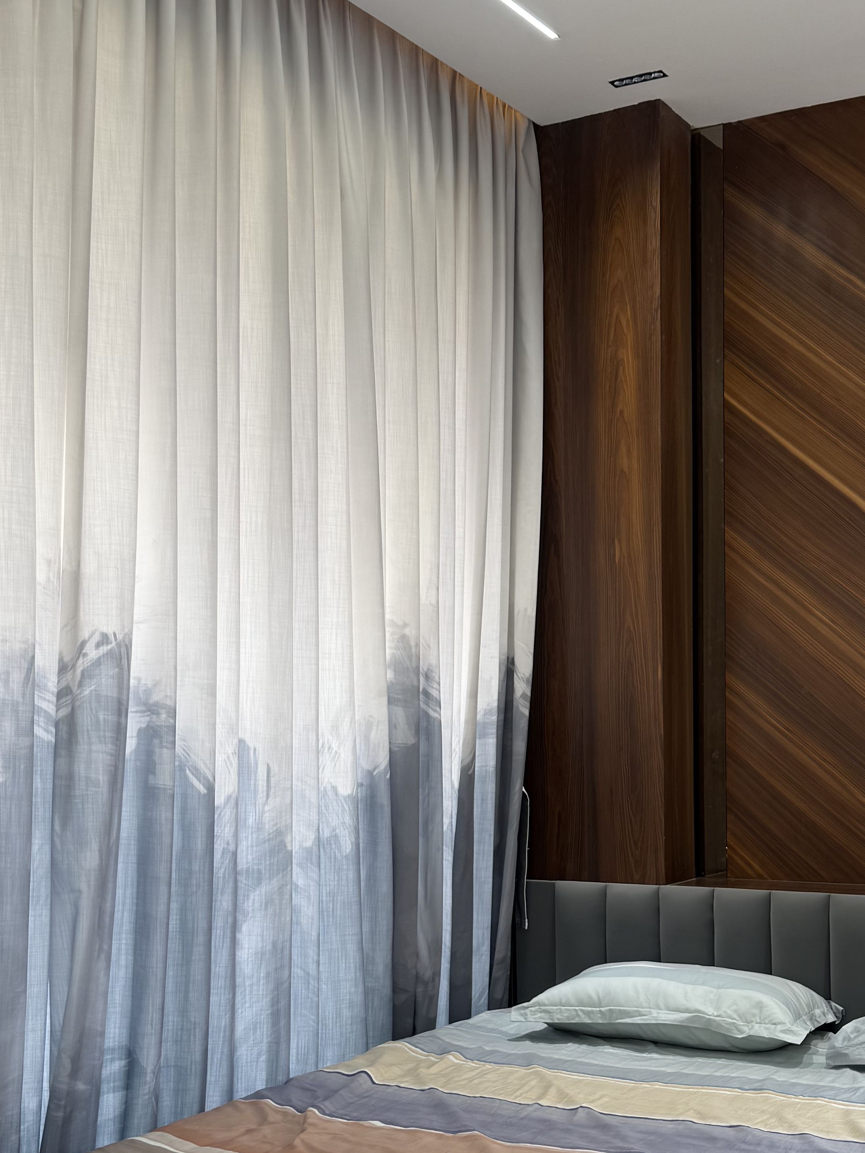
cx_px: 561
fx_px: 1599
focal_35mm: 48
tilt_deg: -1.0
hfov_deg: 30.1
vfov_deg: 39.2
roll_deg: +0.3
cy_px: 759
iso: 64
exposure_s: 1/121
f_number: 1.78
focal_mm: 6.76
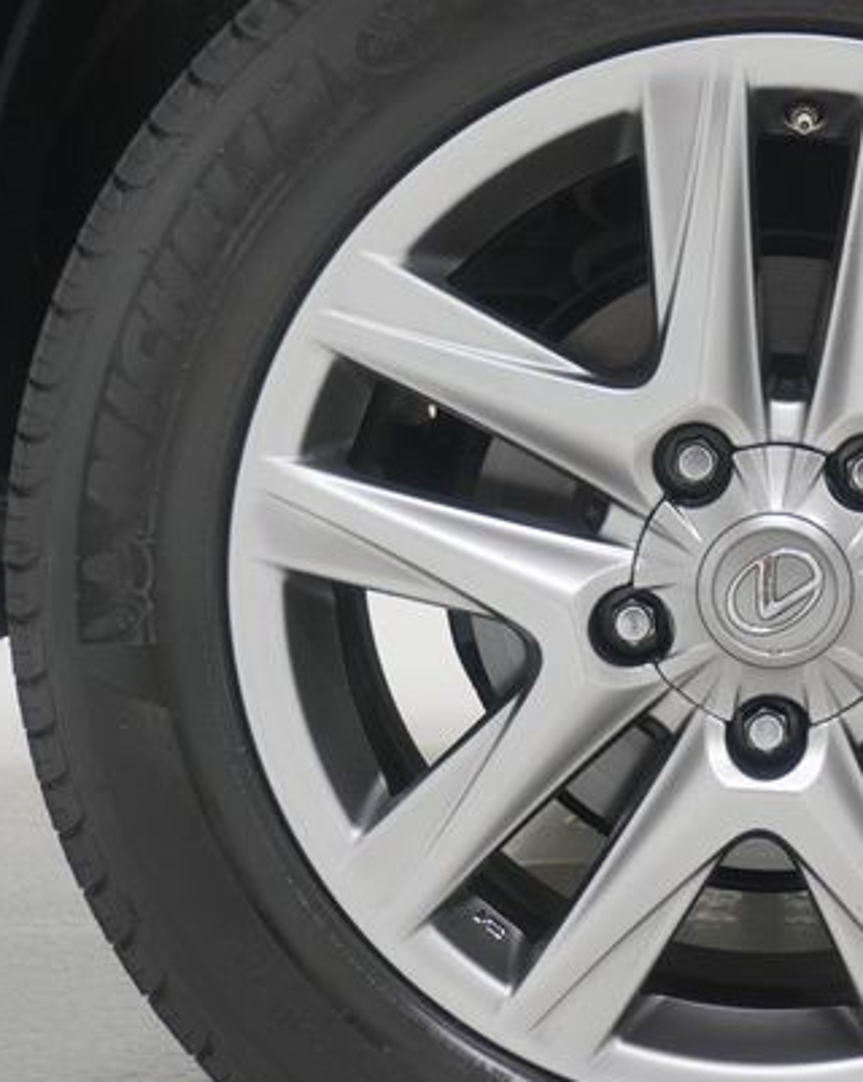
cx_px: 785
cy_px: 571
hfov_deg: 21.6
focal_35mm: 69
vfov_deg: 27.5
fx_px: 2206
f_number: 5
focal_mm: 31
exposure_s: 1/160
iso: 500
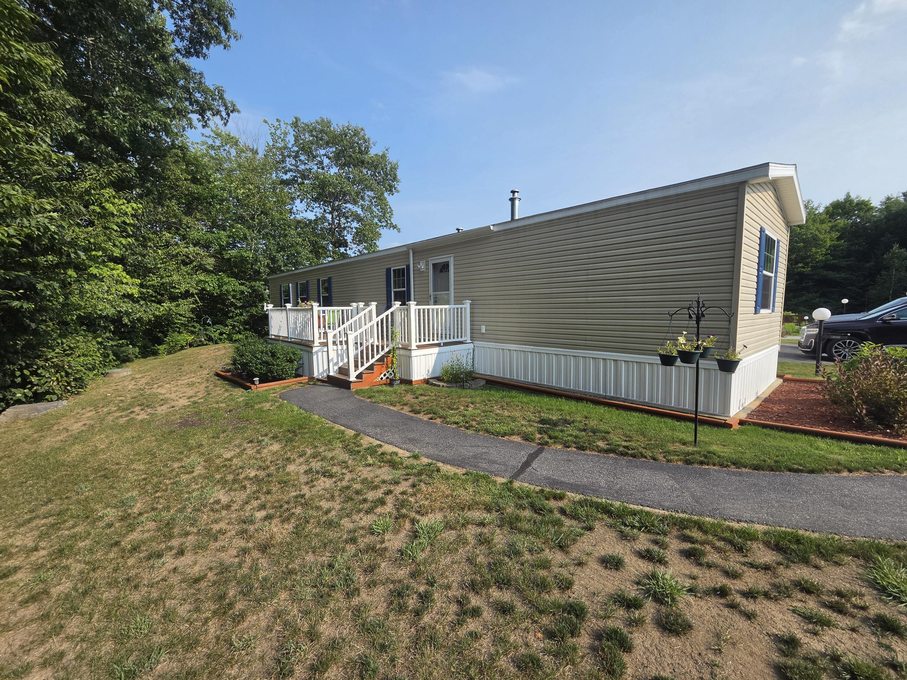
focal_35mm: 13
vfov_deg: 89.9
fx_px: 341
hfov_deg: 106.2
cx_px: 454
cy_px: 340
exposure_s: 1/2327
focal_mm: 2.2
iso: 100
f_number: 2.2
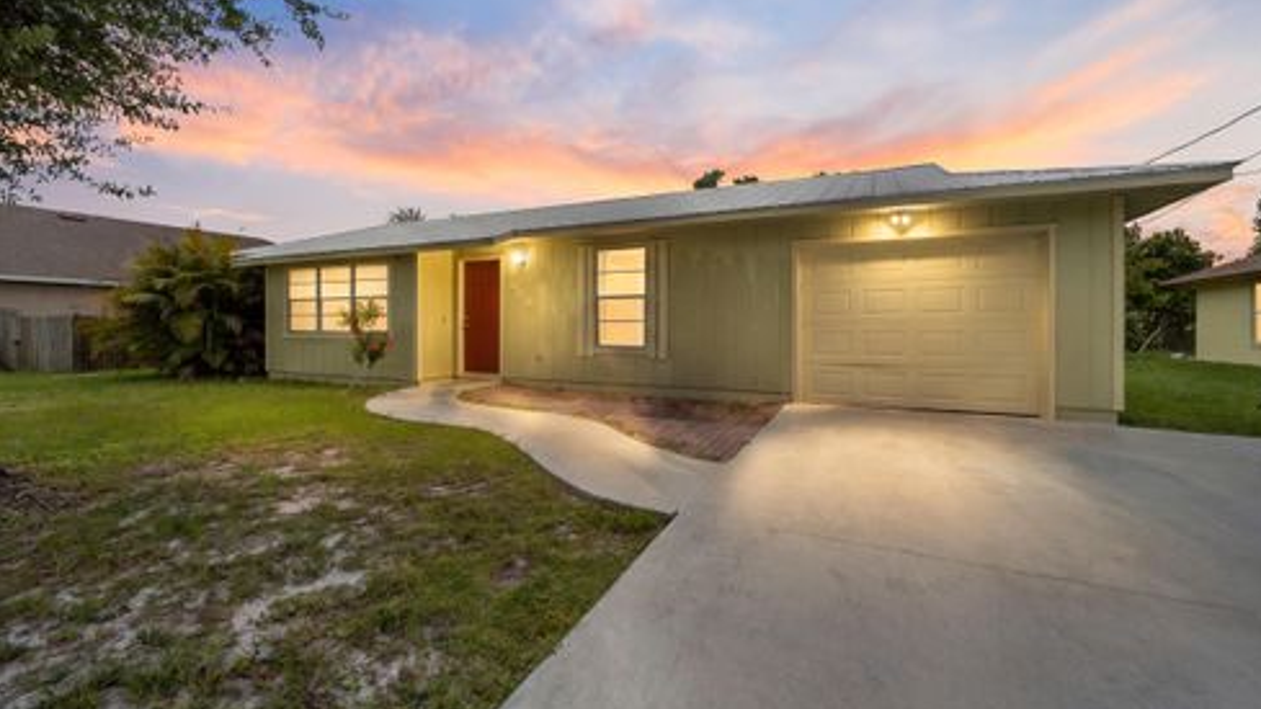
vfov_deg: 70.4
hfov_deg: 103.0
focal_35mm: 15
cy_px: 326
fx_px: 502
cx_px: 640
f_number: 9
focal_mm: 14
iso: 250
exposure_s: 1/800
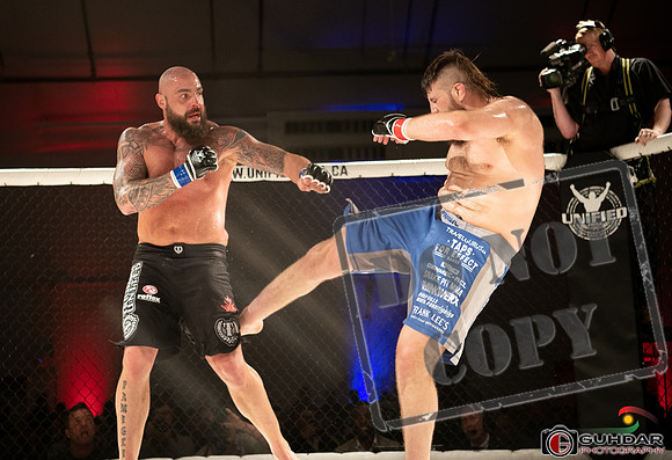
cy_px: 195
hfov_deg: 30.8
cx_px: 274
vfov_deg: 21.4
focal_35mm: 65
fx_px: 1216
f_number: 2.8
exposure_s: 1/1000
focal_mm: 55
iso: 2000
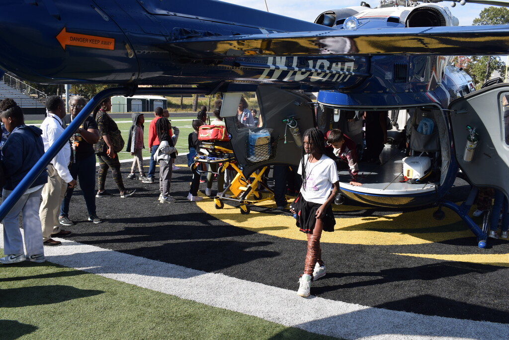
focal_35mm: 32
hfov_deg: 59.5
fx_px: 445
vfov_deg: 41.7
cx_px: 254
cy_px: 170
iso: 200
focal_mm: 21
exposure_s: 1/320
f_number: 9
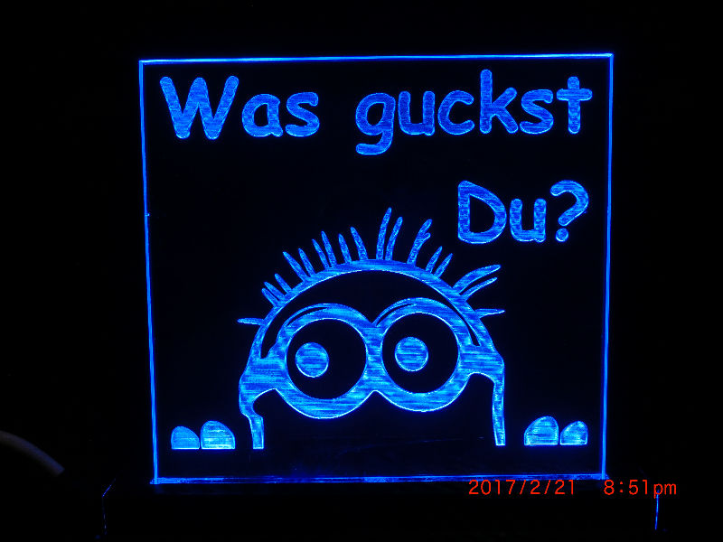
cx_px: 362
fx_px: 585
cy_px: 271
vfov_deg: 49.7
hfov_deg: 63.4
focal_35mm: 28
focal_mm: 5
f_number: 3
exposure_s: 1/60
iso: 200
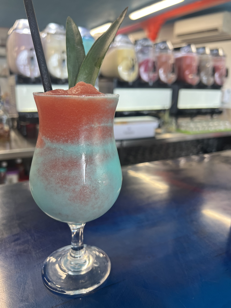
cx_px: 116
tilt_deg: -16.5
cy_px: 154
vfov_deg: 67.3
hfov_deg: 53.1
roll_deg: -1.6
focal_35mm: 26
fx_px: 231
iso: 64
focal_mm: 5.7
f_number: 1.5
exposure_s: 1/120
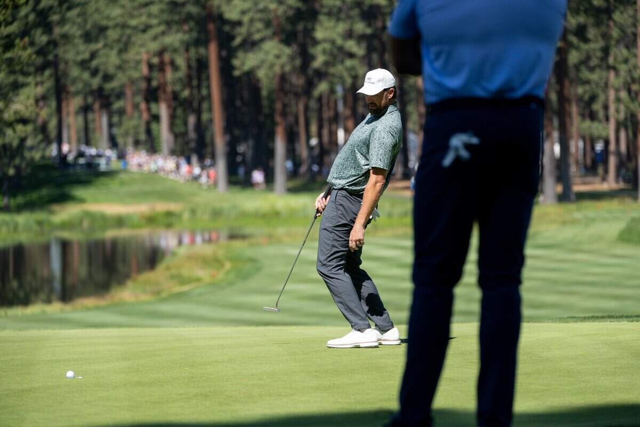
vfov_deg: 7.6
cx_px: 320
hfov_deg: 11.4
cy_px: 214
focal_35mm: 180
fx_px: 3200
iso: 200
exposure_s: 1/1600
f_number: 4
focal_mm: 180
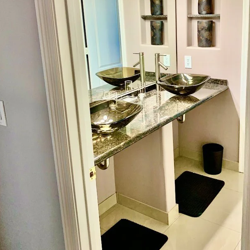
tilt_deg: -15.1
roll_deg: +3.3
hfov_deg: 42.5
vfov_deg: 42.4
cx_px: 155
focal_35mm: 39
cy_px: 88
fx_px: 319
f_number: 1.8
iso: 100
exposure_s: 1/60
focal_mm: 4.25
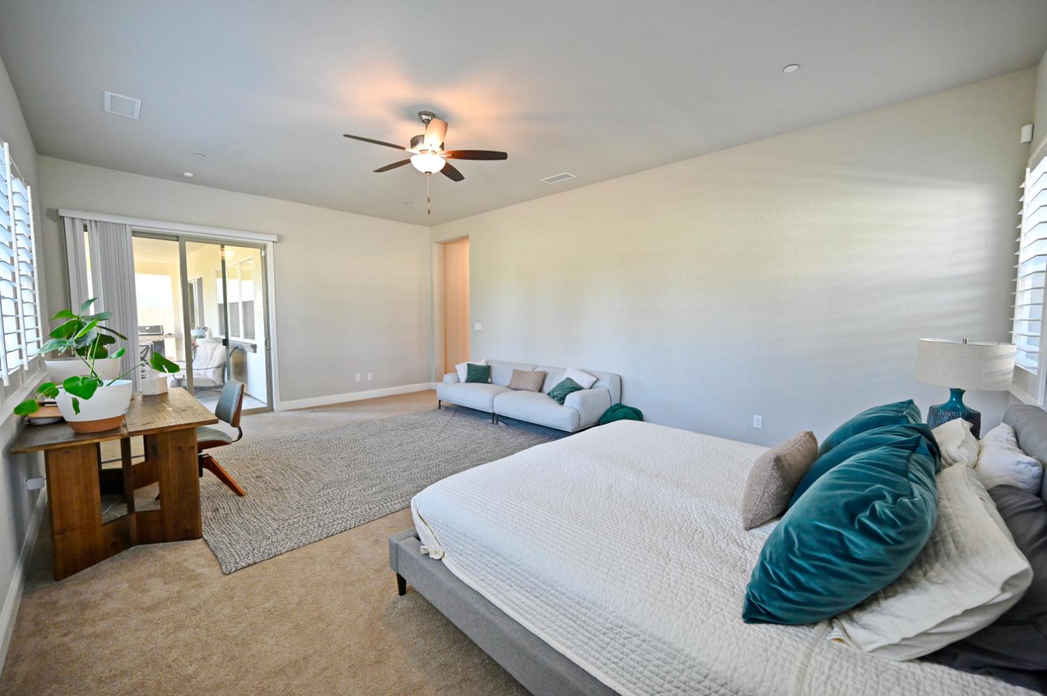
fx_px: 407
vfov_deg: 81.1
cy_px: 348
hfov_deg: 104.3
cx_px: 524
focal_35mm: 14
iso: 1000
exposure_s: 1/125
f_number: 4
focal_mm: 14
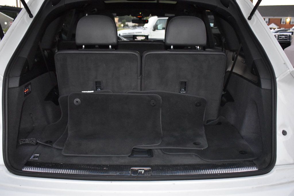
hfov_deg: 55.1
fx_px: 282
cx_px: 147
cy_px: 98
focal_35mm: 34
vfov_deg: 38.3
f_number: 3.8
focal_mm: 23
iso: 4500
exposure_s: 1/60
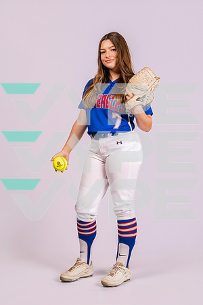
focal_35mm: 52
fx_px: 440
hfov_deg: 26.0
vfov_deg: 38.2
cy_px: 152
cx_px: 102
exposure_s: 1/250
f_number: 11
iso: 320
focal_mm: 52
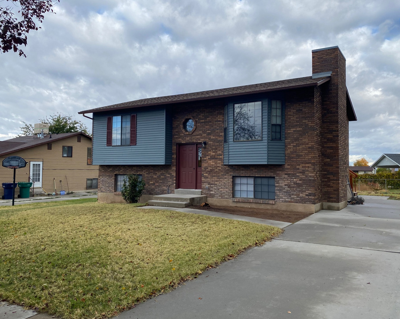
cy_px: 155
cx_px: 212
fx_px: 331
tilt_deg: +3.8
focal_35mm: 28
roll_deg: +1.3
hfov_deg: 62.2
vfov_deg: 51.5
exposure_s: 1/1114
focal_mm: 4.25
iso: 32
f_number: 1.8
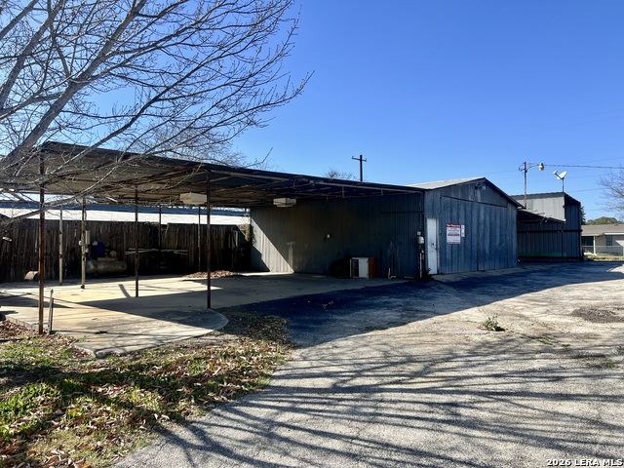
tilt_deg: +1.3
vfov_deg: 53.1
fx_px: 469
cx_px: 312
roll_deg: -0.4
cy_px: 234
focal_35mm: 26
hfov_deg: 67.3
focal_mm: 5.7
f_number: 1.5
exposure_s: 1/3356
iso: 50
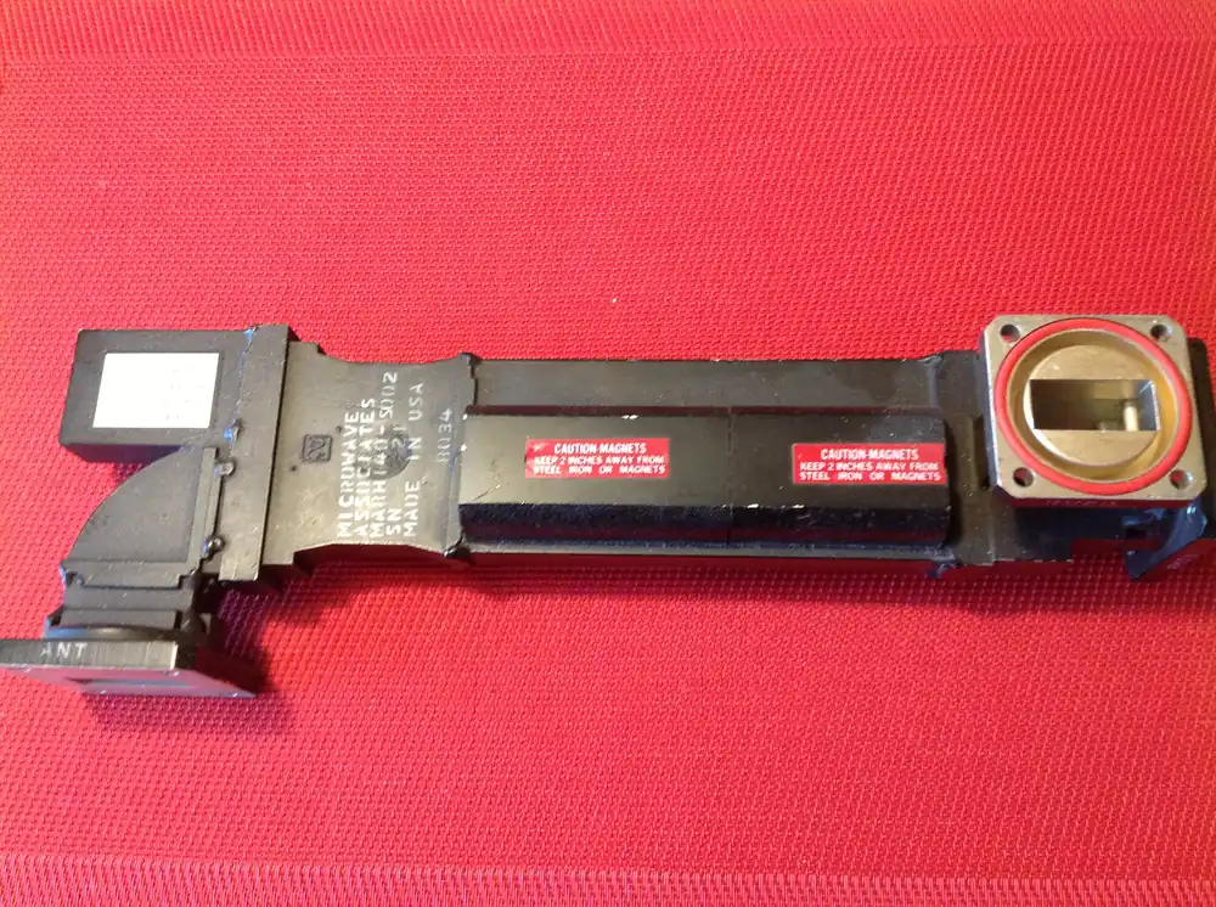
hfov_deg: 52.7
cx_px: 608
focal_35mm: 35
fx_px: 1227
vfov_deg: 40.6
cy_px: 454
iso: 250
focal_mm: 4.28
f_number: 2.4
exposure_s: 1/15
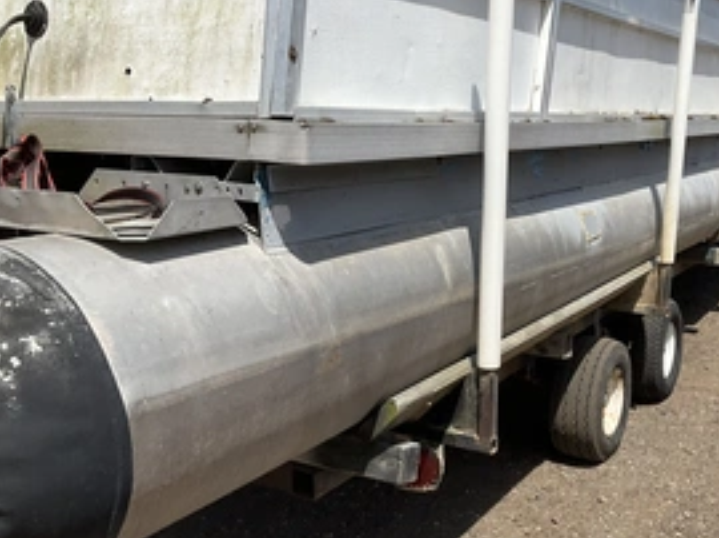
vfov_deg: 33.5
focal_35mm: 43
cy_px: 290
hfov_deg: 43.5
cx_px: 458
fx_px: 892
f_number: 1.8
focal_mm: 3
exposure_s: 1/2141
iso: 25
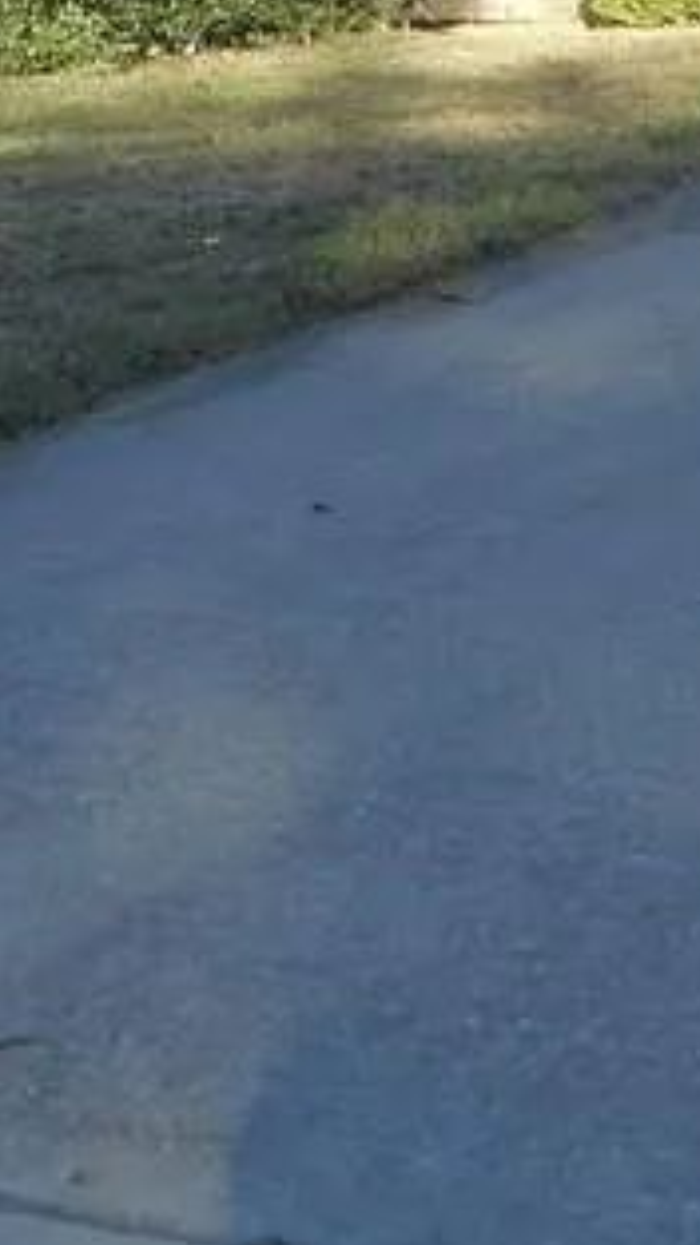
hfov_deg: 13.3
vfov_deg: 23.2
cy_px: 95
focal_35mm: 89
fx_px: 2938
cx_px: 823
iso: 80
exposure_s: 1/200
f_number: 3.7
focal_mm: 4.5
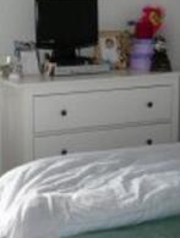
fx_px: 587
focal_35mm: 85
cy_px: 85
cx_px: 5
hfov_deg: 17.1
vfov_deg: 22.9
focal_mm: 7.8
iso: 79
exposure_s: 1/36.9
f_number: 2.8
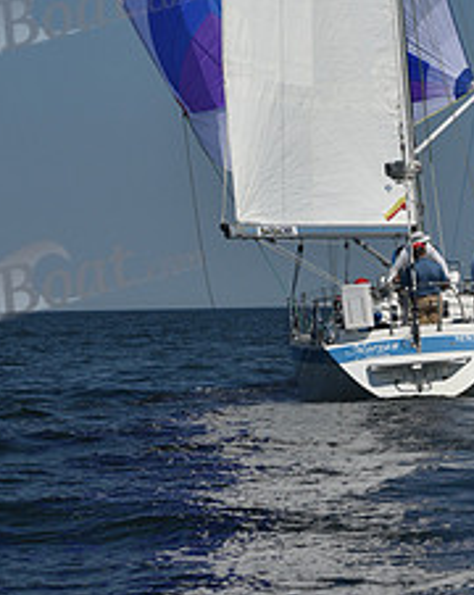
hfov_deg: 9.1
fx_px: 2972
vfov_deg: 11.2
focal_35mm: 169
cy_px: -145
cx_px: 341
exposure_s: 1/1250
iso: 250
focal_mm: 70
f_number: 13
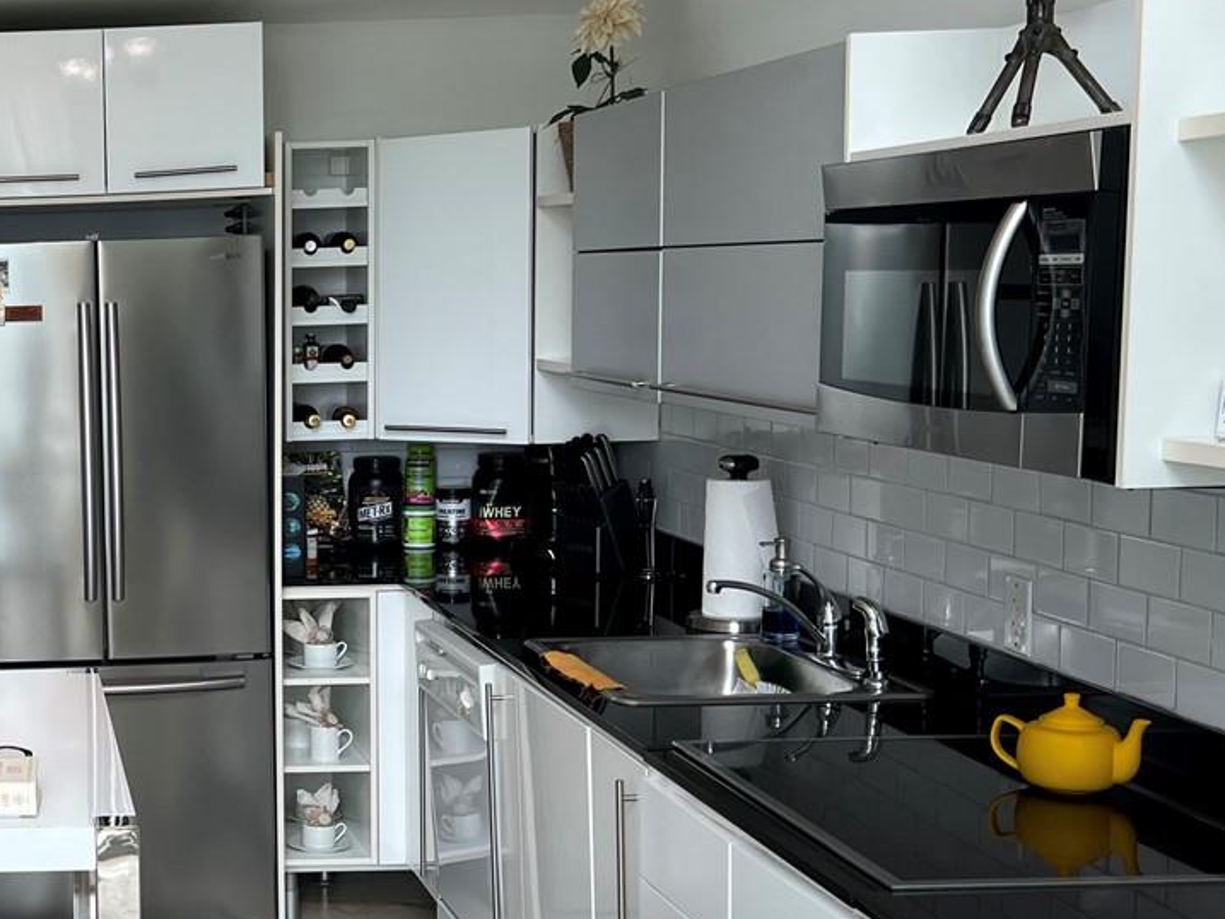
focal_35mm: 58
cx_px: -9
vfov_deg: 25.2
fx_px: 2053
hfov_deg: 30.8
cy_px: 516
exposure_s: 1/120
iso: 40
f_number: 1.5
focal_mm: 5.7
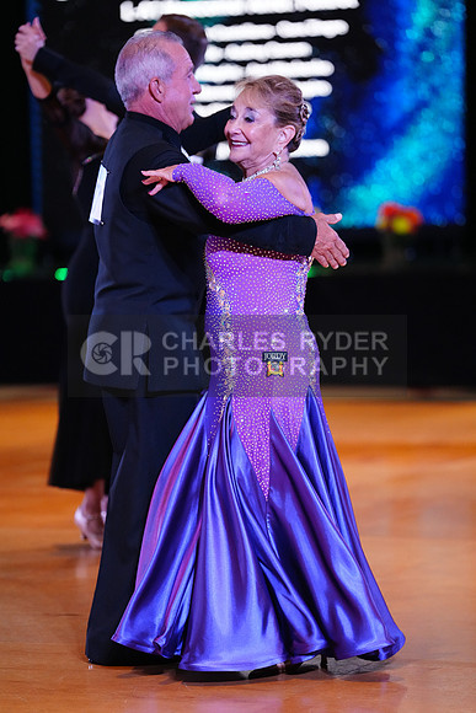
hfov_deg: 9.3
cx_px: 238
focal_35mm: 147
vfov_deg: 14.0
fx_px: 2914
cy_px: 356
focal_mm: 147
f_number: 2.8
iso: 5000
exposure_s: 1/500
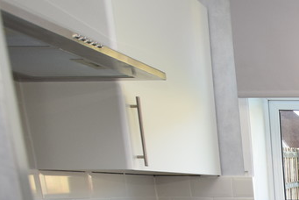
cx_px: 420
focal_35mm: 45
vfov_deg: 24.5
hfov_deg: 30.4
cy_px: 286
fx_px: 374
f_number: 5.6
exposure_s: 1/125
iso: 640
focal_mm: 10
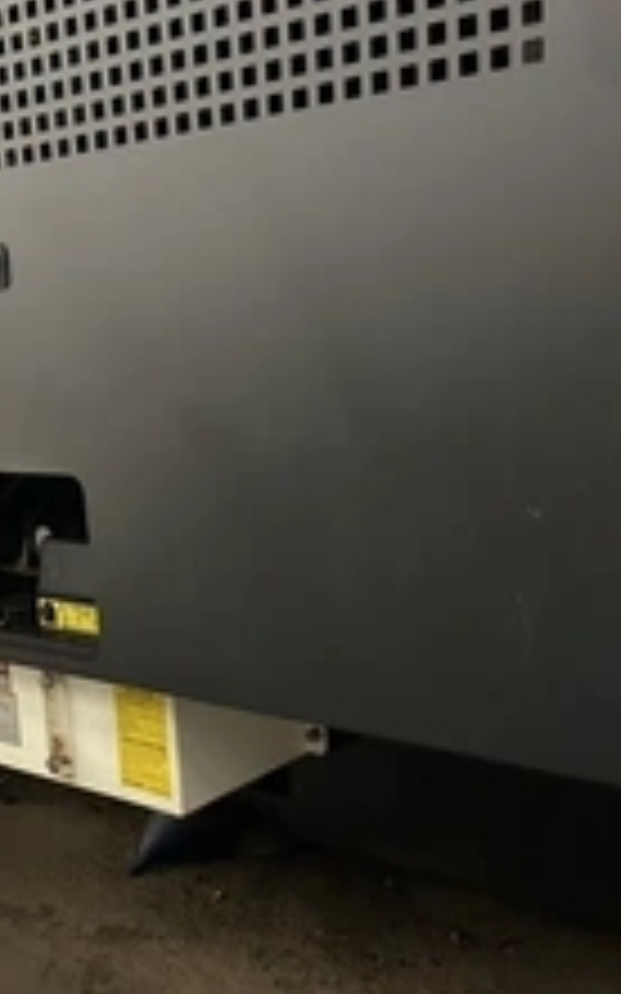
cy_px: 598
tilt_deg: -12.0
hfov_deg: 27.8
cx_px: 198
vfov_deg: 43.3
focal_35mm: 46
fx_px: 1246
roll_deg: +4.2
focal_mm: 6.86
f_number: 1.78
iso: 1250
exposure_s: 1/30
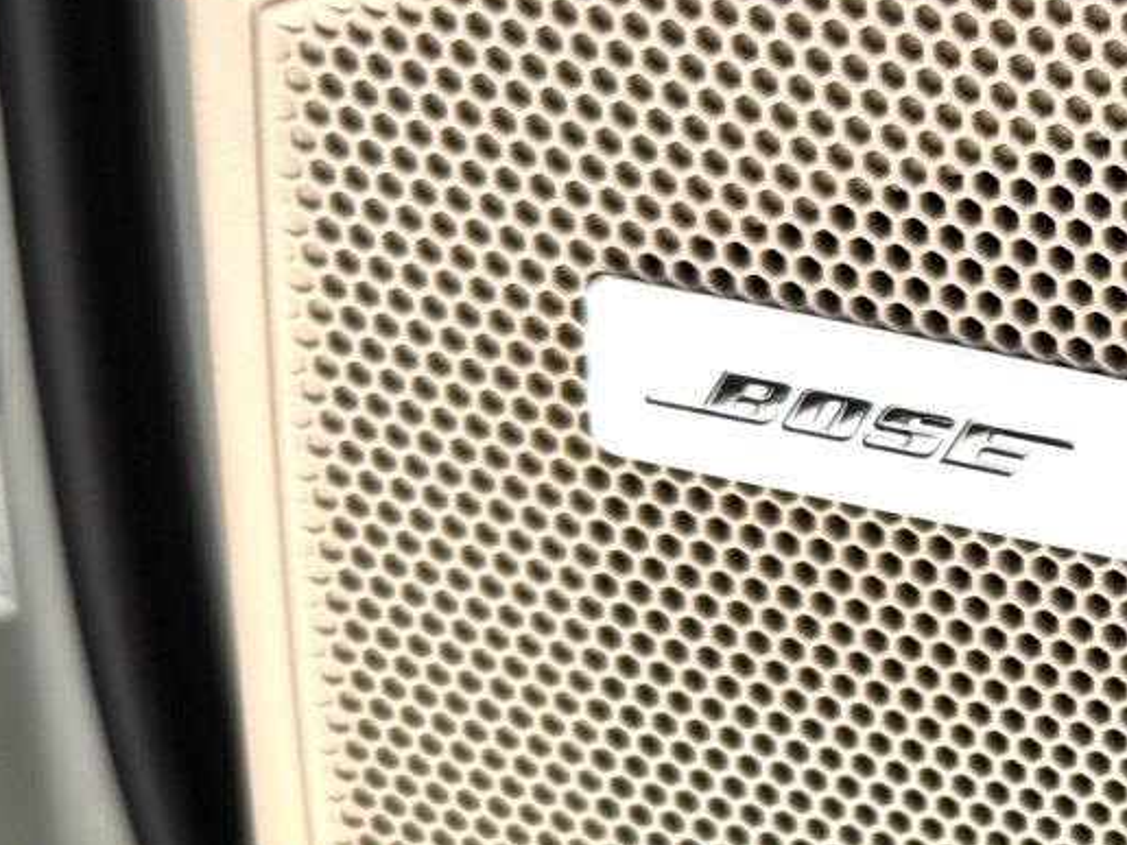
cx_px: 2003
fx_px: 3874
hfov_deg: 14.6
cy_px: 631
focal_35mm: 119
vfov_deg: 12.4
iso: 80
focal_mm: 6.76
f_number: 1.78
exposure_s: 1/317
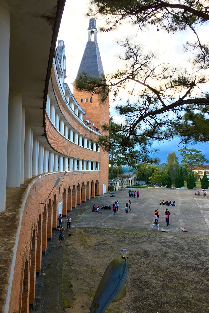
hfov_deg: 42.2
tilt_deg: +2.7
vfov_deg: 60.3
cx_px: 90
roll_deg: -1.3
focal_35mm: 31
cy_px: 154
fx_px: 270
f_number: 2.2
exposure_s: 1/100
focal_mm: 4.15
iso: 25
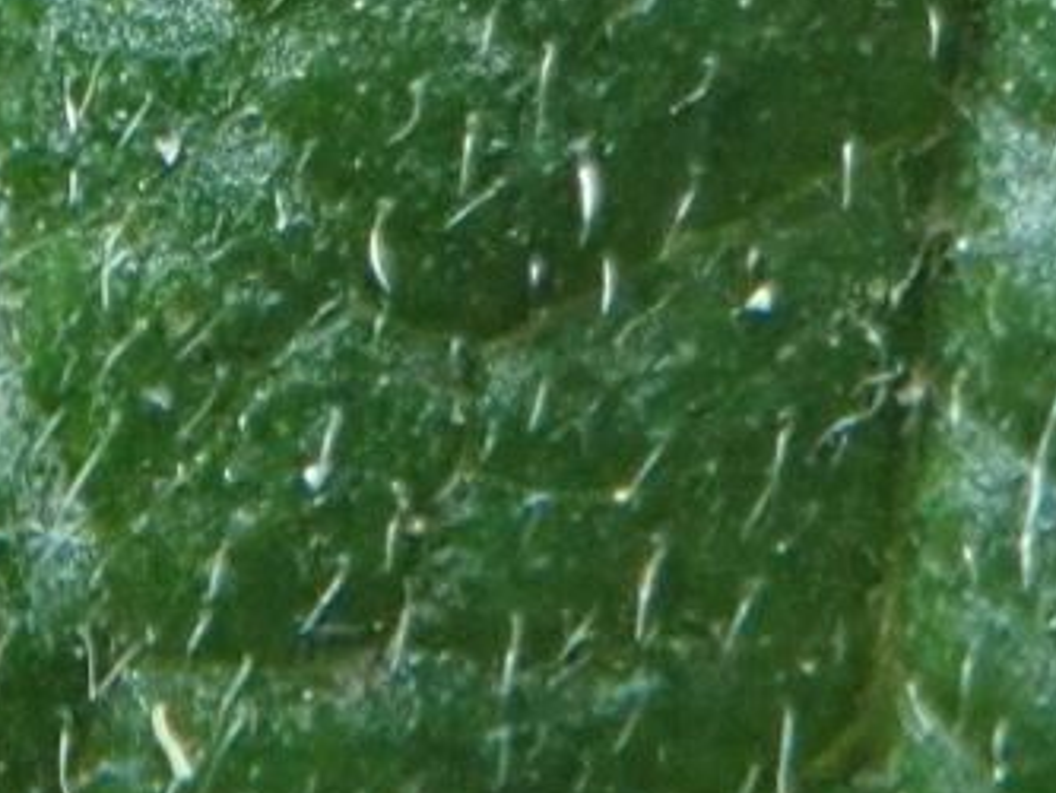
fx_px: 5493
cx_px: -16
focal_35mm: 180
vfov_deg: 7.6
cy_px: -1250
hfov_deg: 10.9
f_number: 2.3
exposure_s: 1/125
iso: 640
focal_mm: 5.5
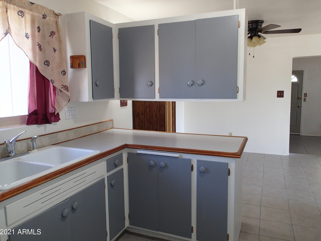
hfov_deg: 67.3
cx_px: 166
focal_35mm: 26
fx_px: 241
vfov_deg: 53.0
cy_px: 116
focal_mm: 4.5
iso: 200
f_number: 2
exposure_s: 1/30
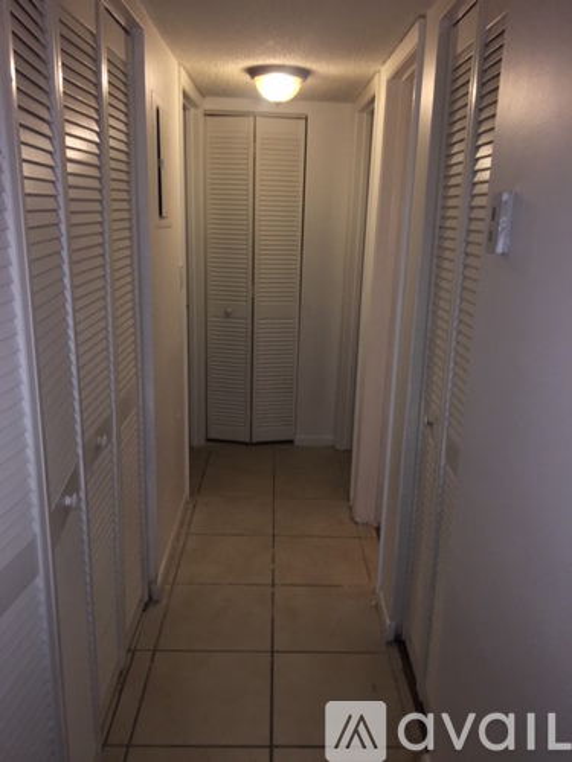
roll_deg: -0.7
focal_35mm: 29
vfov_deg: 61.7
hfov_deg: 48.2
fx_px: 639
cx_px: 286
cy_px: 381
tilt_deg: -15.3
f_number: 2.2
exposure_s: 1/30
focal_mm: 4.15
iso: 50
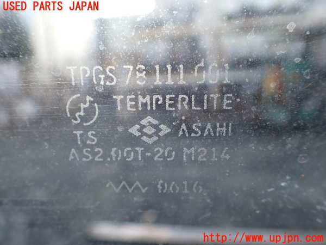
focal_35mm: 30
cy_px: 122
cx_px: 163
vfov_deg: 46.8
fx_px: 283
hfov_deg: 60.0
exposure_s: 1/160
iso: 100
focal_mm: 5.4
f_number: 2.3
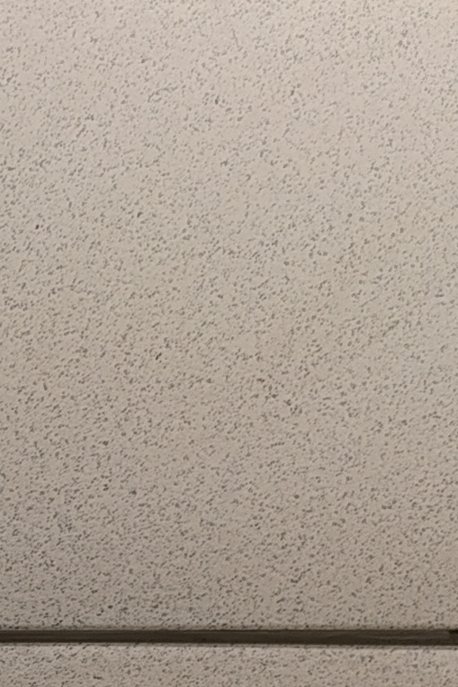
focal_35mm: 128
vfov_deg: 15.6
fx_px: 2444
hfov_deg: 9.2
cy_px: 738
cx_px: -776
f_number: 1.6
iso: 400
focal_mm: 6.14
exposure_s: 1/100
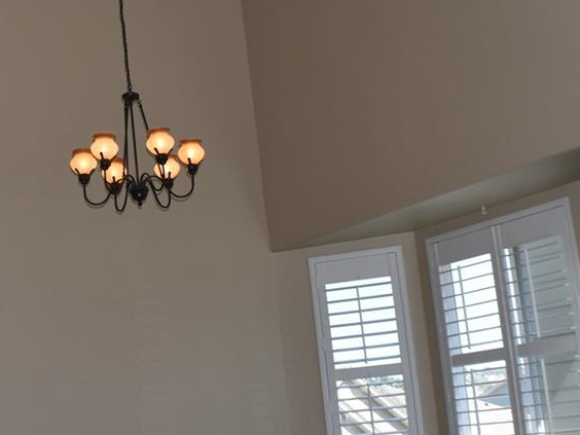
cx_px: -29
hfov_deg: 20.9
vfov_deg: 16.4
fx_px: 1508
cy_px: 132
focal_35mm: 90
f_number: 5.6
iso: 140
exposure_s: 1/125
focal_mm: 22
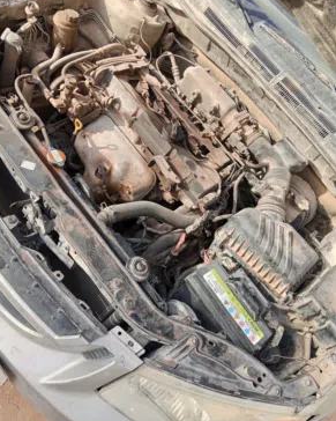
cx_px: 164
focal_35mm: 29
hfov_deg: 50.0
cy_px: 200
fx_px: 361
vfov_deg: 60.4
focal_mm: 3.98
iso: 64
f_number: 1.8
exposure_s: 1/220
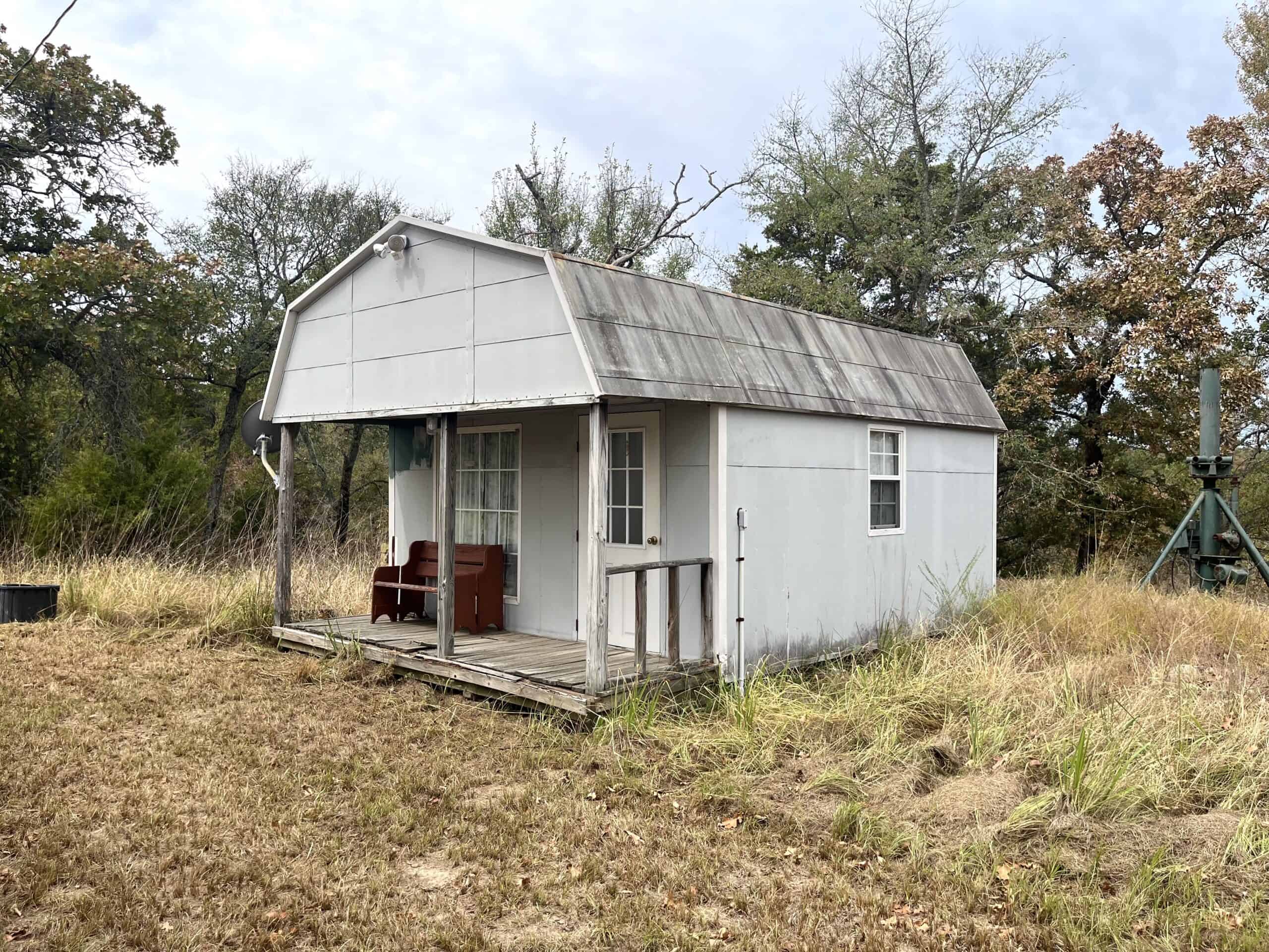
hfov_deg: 67.3
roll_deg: +0.3
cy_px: 476
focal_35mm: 26
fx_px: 953
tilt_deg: +0.2
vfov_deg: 53.1
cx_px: 634
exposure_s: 1/2024
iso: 50
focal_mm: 5.1
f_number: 1.6
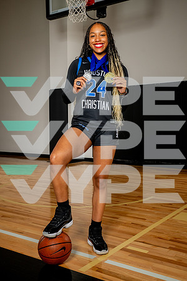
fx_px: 327
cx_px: 94
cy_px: 140
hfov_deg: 31.9
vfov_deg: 46.4
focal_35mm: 42
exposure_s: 1/500
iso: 250
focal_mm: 42
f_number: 8
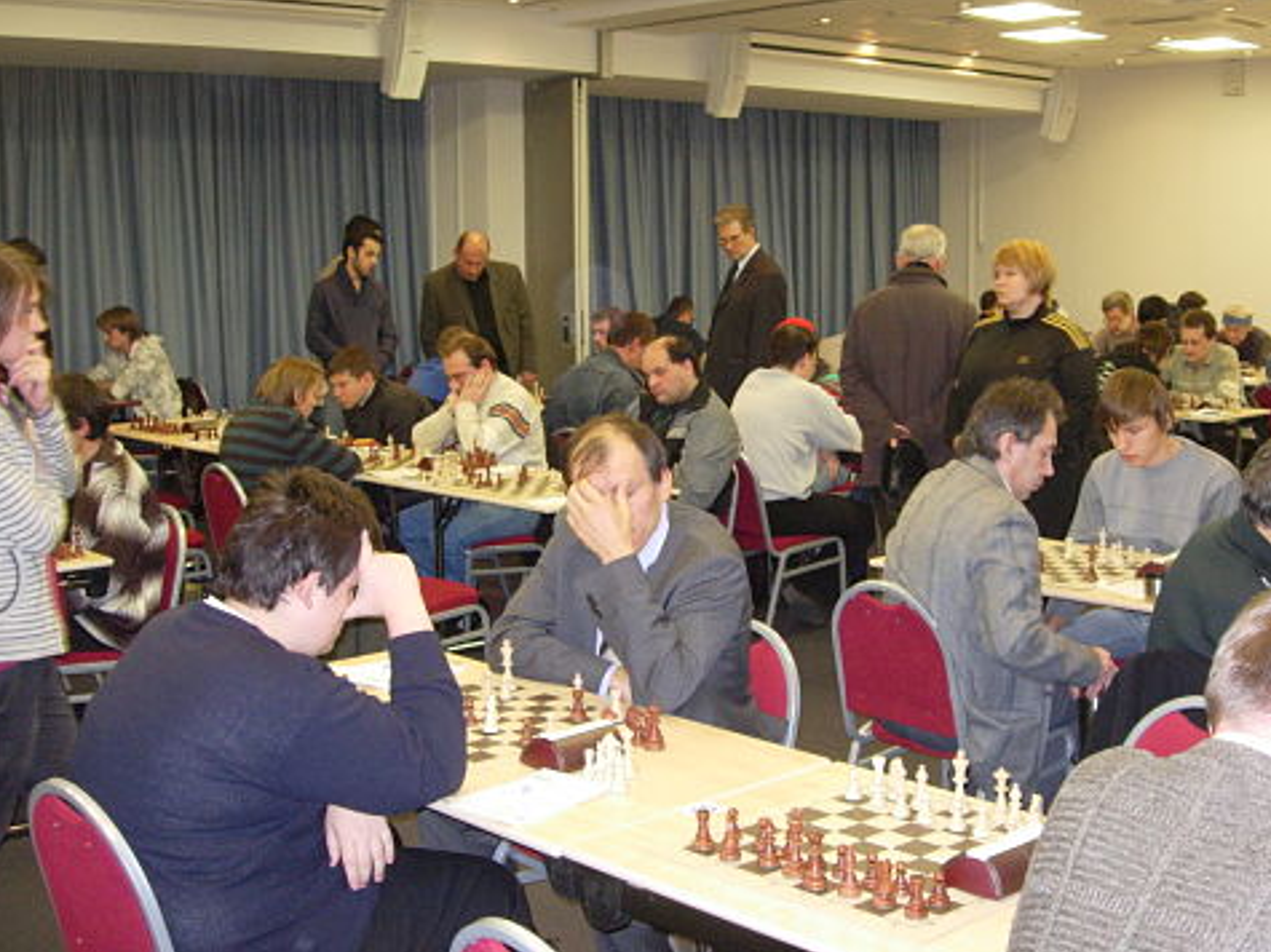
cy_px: 441
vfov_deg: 30.2
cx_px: 749
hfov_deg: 39.5
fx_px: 1762
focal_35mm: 48
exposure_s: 1/47.9
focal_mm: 7.8
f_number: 2.8
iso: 200
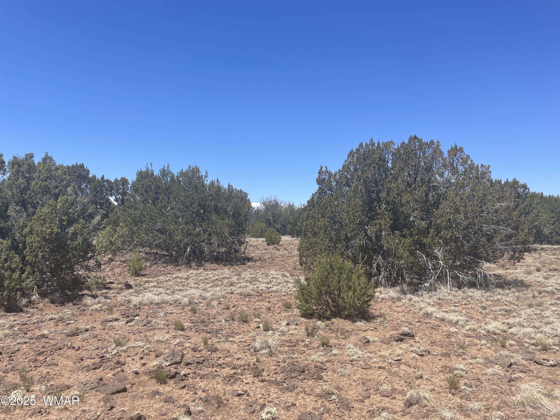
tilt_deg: +3.2
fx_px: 421
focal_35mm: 26
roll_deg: -1.2
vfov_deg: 53.1
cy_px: 210
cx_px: 280
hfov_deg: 67.3
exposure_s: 1/2747
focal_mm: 4.2
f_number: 1.6
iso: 32
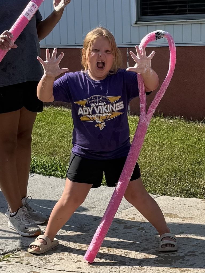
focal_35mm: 24
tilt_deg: -14.6
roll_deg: +1.9
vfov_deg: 71.6
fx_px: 190
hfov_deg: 56.8
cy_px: 136
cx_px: 102
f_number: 1.78
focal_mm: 6.76
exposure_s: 1/4167
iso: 80
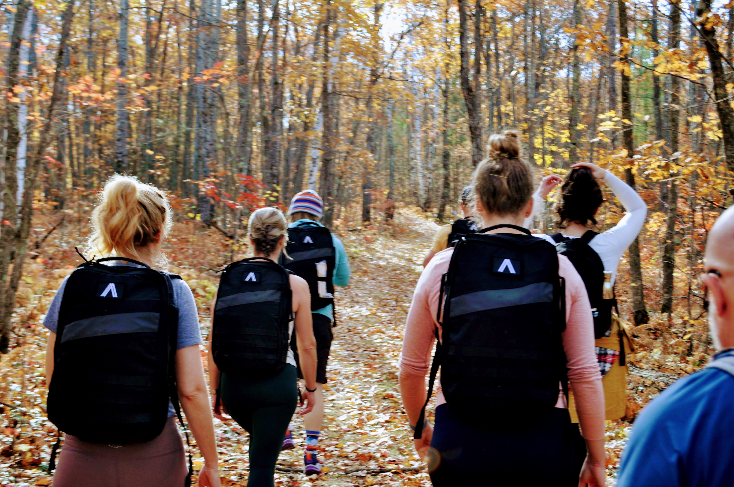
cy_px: 244
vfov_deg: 28.0
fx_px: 977
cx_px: 367
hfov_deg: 41.2
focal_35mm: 48
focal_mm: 32
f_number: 5.6
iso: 250
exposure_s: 1/125
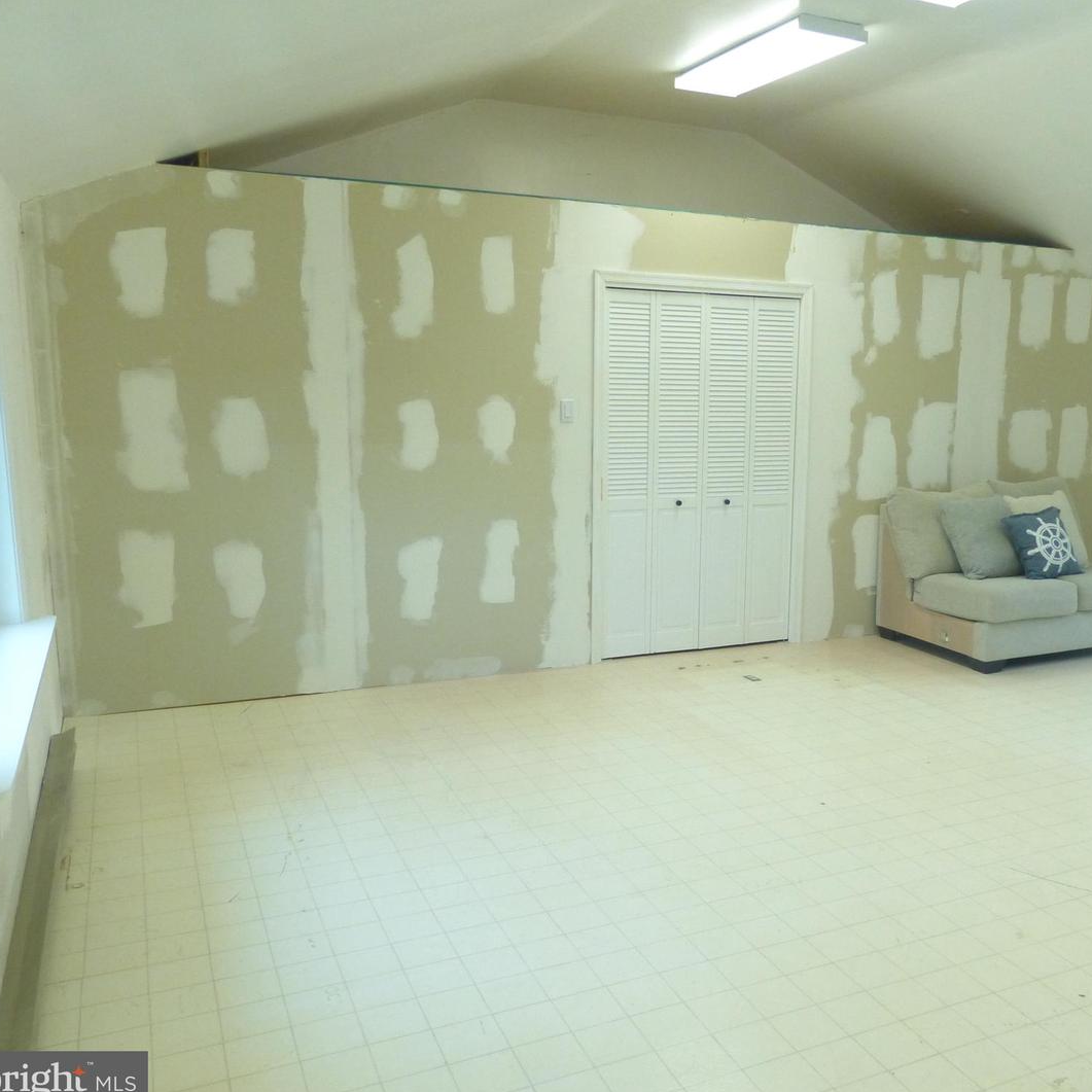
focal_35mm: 30
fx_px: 1071
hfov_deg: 53.2
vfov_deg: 54.0
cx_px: 708
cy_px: 555
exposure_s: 1/80
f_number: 3.5
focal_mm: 4.5
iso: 400
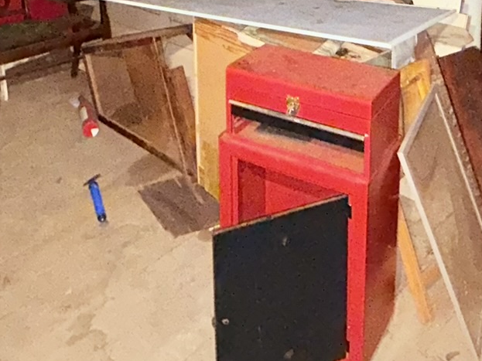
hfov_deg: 41.2
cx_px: 241
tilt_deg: -9.5
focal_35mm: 46
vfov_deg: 27.6
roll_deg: +1.7
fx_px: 640
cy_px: -73
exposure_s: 1/24
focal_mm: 2.22
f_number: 2.2
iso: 800
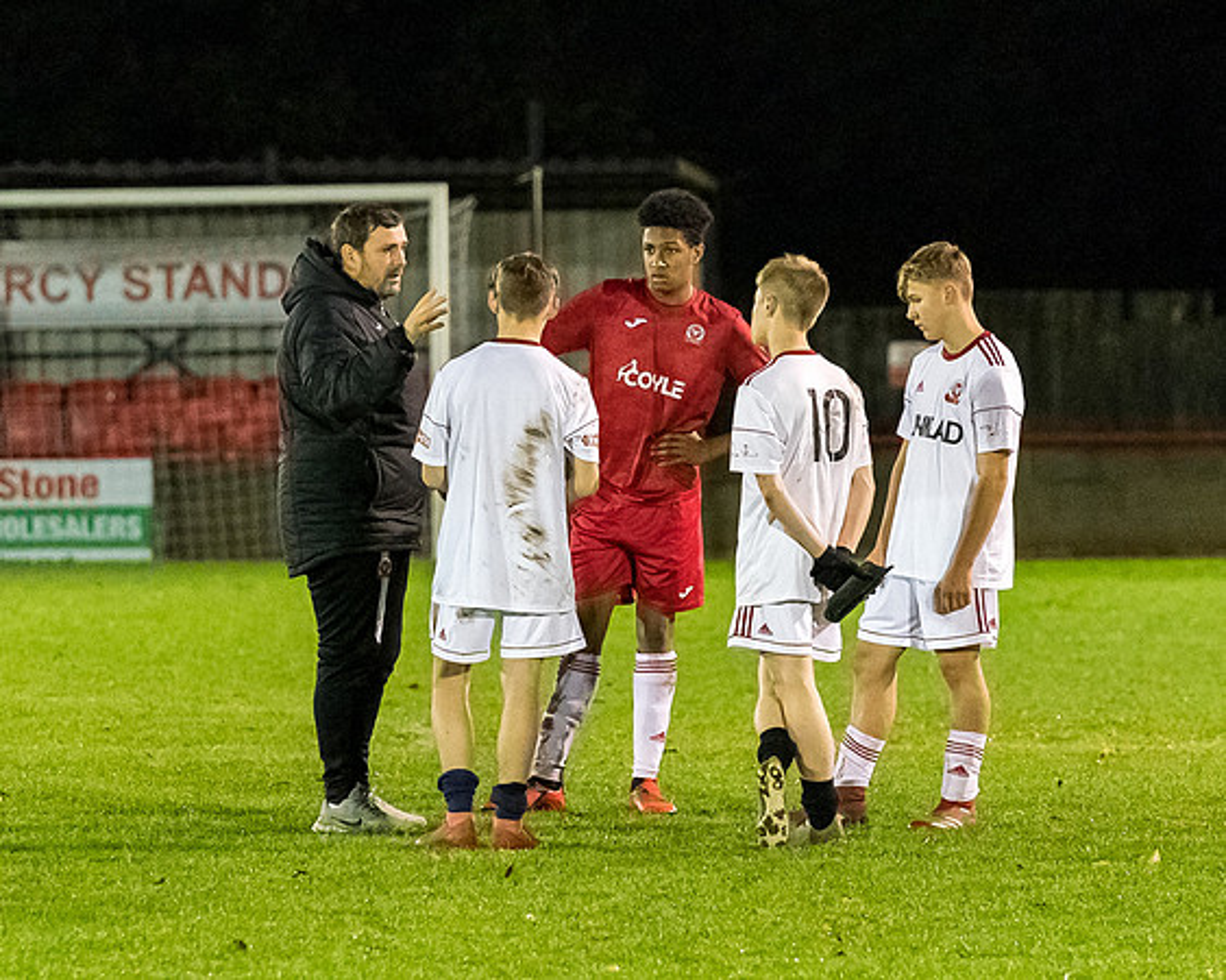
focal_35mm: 426
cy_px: 434
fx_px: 15469
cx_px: 581
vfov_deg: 3.6
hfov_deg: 4.5
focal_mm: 200
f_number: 4
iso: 6400
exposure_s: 1/400
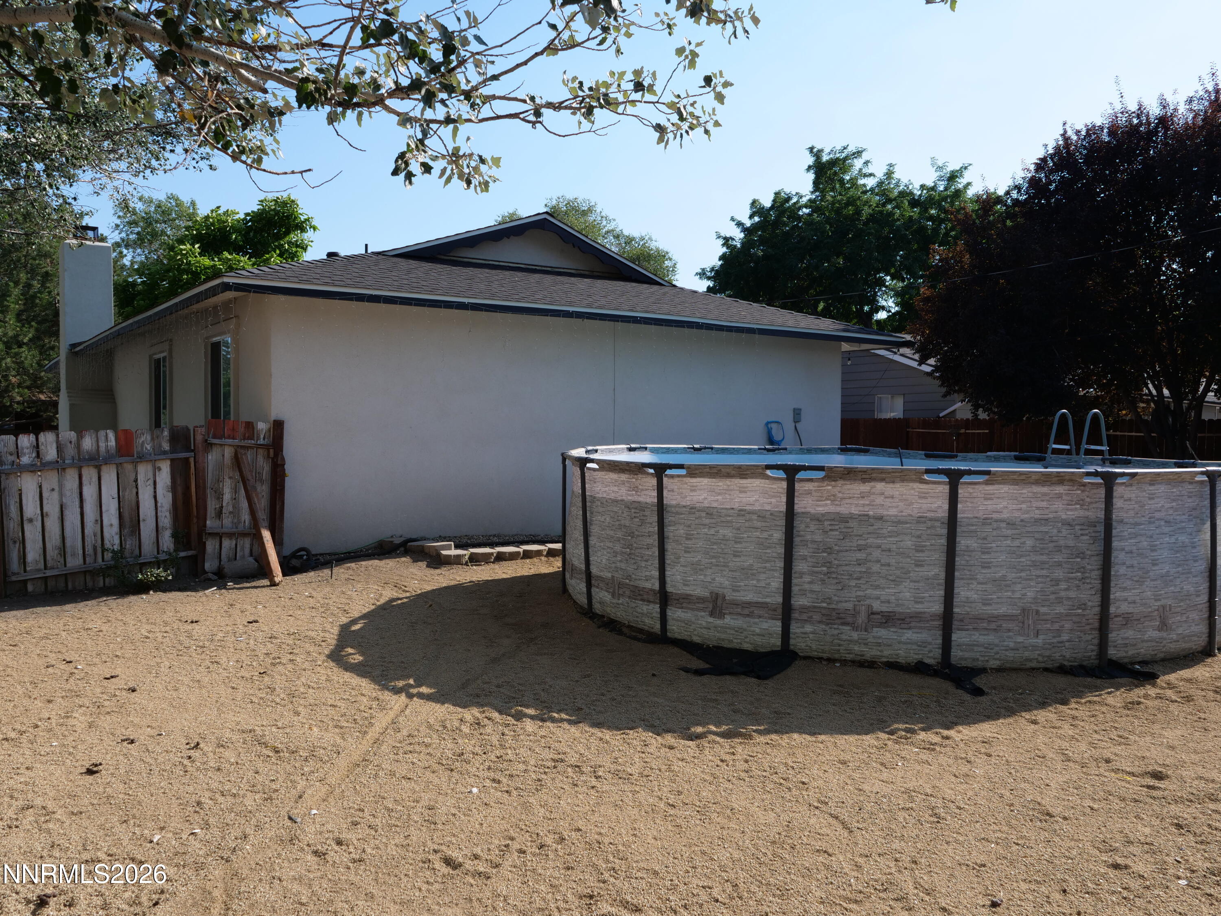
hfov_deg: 60.0
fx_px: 1058
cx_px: 610
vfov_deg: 46.8
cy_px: 458
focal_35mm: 30
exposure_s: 1/500
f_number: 6.3
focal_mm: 15
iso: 200
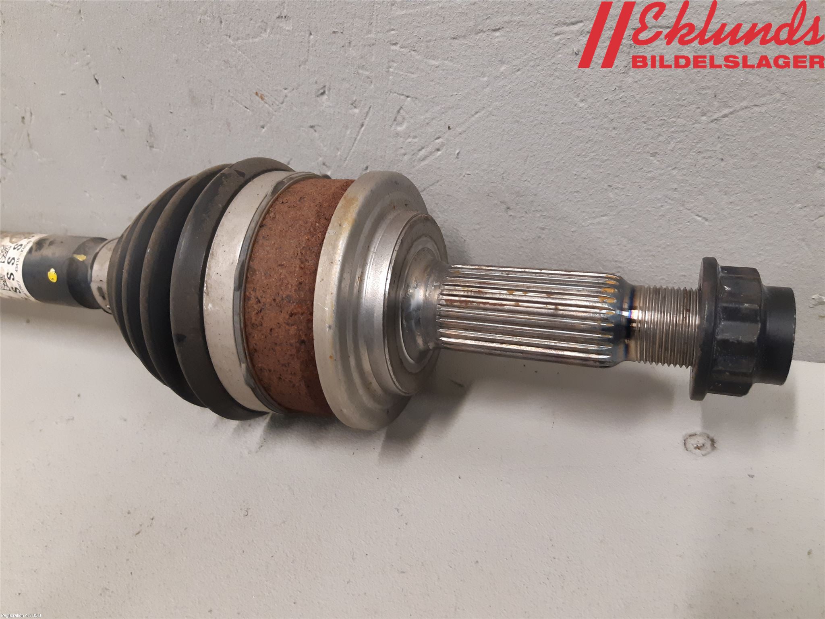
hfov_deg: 67.3
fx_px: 620
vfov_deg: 53.1
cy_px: 310
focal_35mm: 26
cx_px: 412
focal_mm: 3.93
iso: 250
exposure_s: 1/50
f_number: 1.7
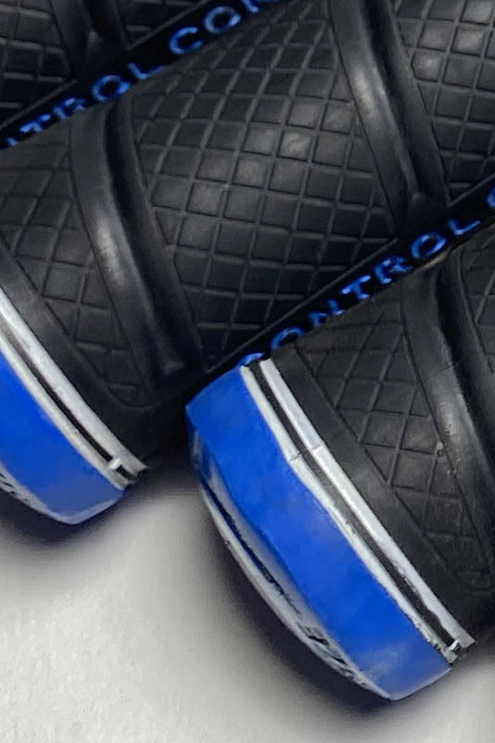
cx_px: 1320
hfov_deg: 8.8
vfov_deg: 15.0
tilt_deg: -66.2
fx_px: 2807
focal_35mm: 136
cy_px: 217
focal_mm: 4.25
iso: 50
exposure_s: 1/120
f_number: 1.8
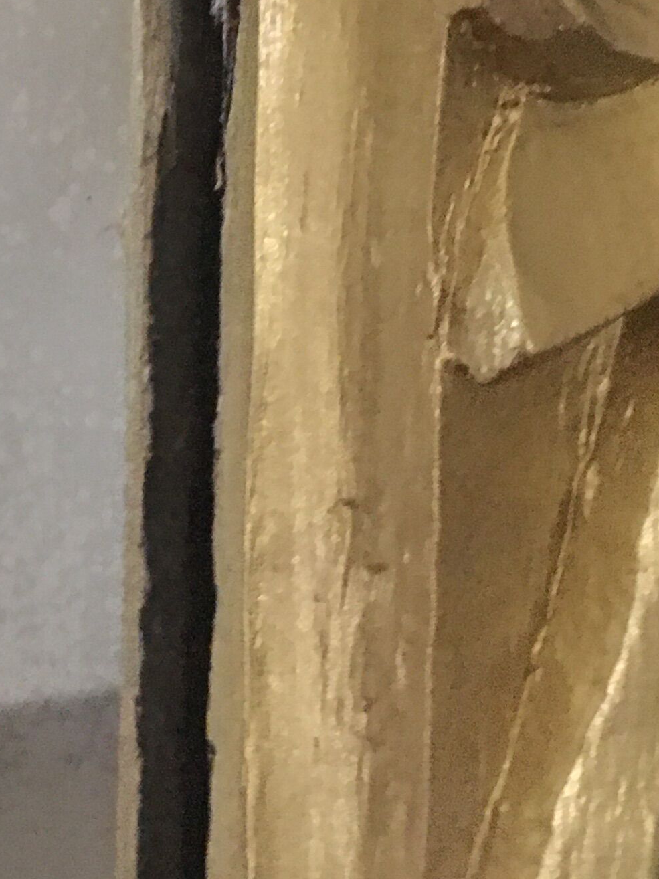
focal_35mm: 89
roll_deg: -2.2
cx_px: -300
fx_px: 2260
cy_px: 130
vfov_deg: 21.6
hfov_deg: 15.4
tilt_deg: -12.2
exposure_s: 1/4
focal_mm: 4.15
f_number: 2.2
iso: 160
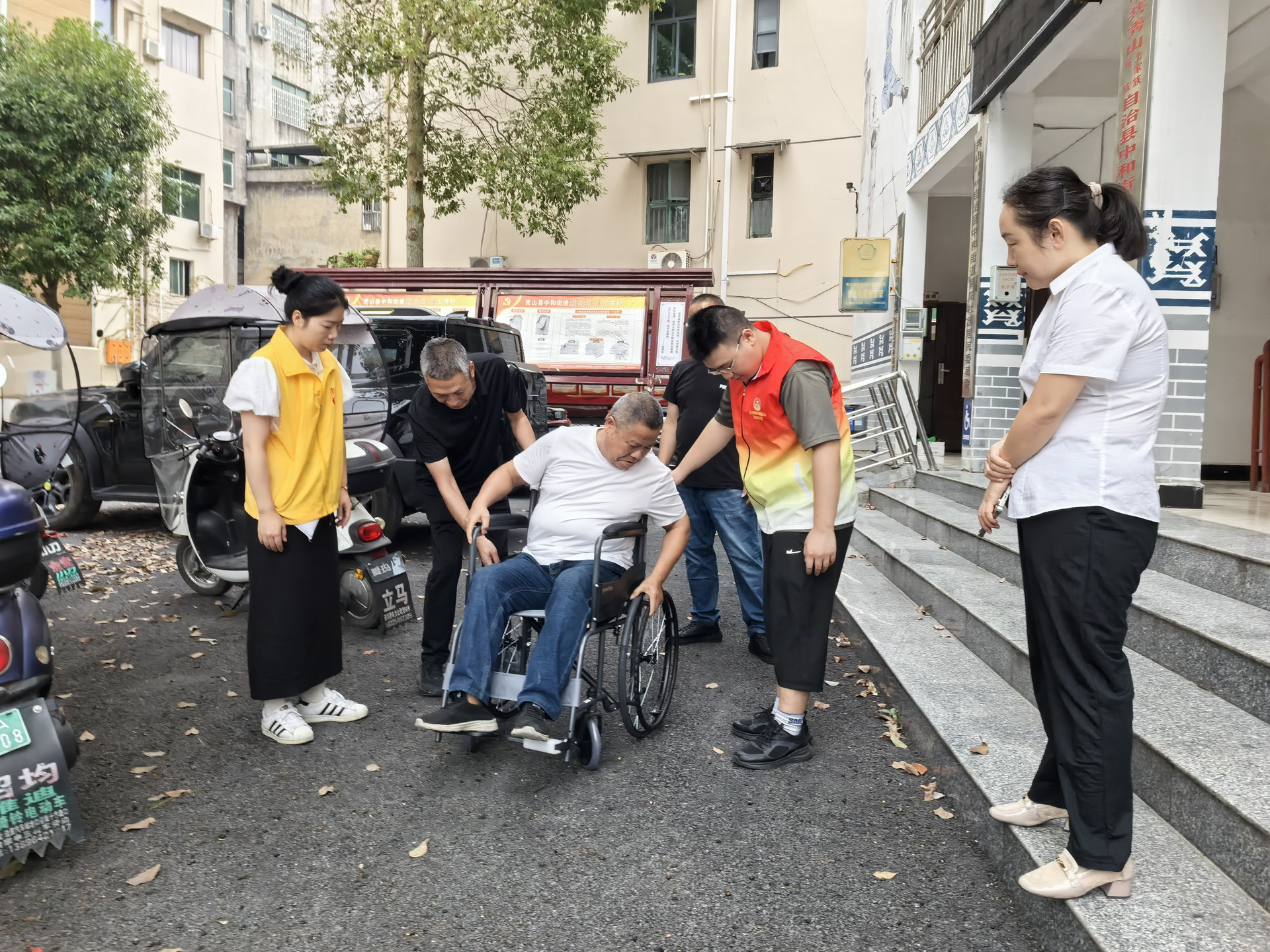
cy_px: 476
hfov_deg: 65.3
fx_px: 991
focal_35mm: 27
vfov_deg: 51.4
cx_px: 635
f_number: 4
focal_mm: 5.75
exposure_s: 1/100
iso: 320
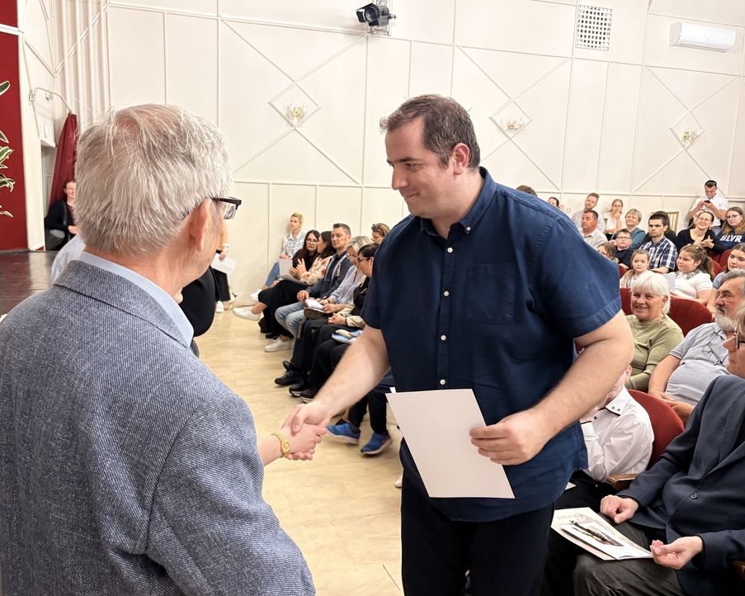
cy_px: 292
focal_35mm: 28
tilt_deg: -8.5
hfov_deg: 62.1
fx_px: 617
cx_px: 338
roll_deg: -2.6
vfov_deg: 51.5
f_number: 1.6
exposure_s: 1/50
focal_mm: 5.96
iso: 160
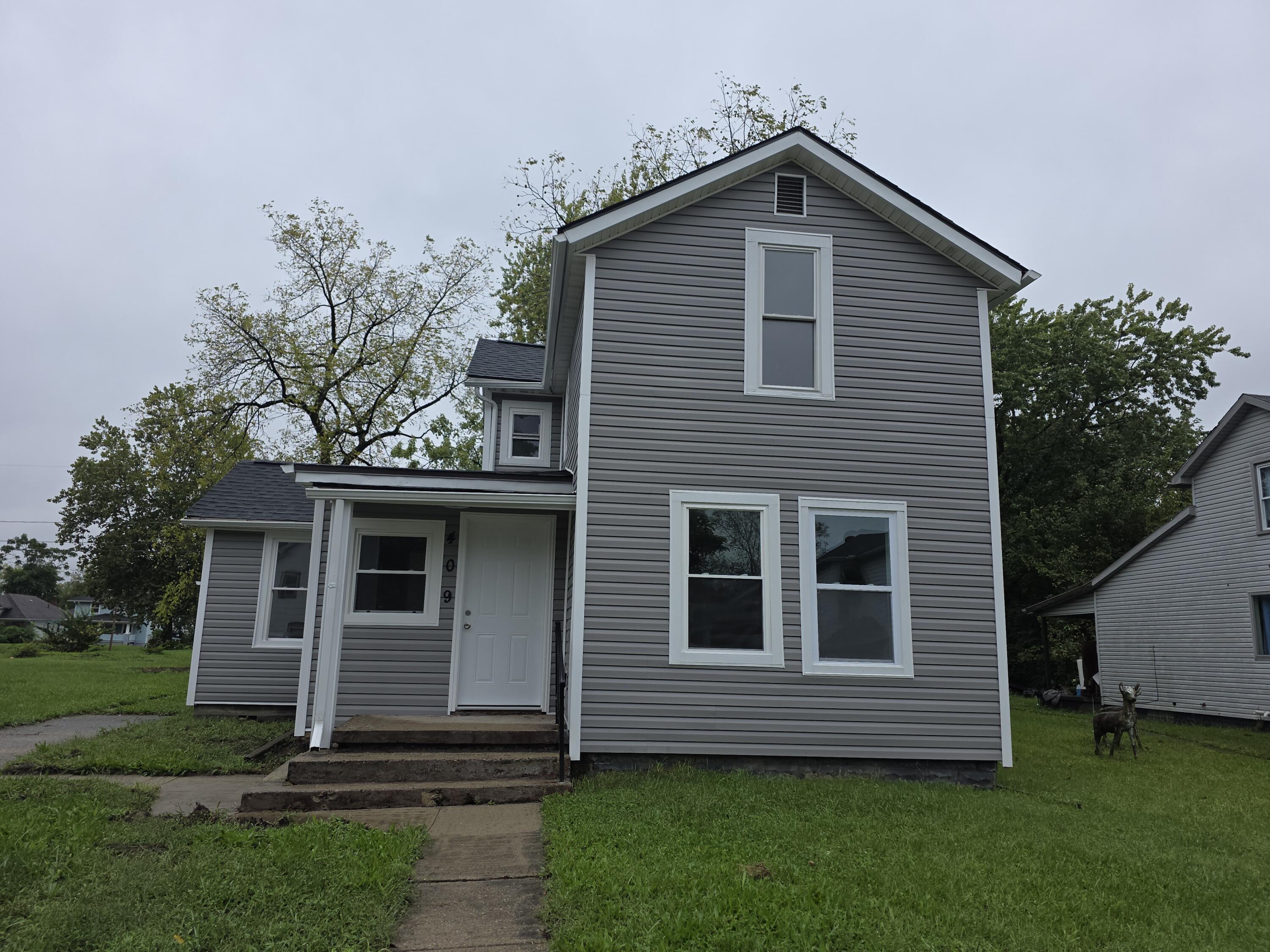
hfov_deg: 73.9
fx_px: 844
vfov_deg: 58.9
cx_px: 635
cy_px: 476
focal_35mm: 23
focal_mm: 6.3
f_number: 1.7
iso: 12
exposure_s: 1/643
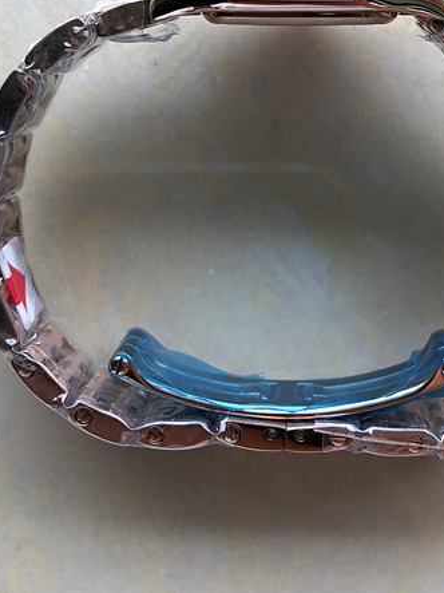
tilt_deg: -84.0
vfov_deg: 31.7
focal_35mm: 59
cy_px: 101
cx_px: 310
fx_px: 1009
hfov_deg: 24.6
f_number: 1.8
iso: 20
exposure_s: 1/262
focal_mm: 4
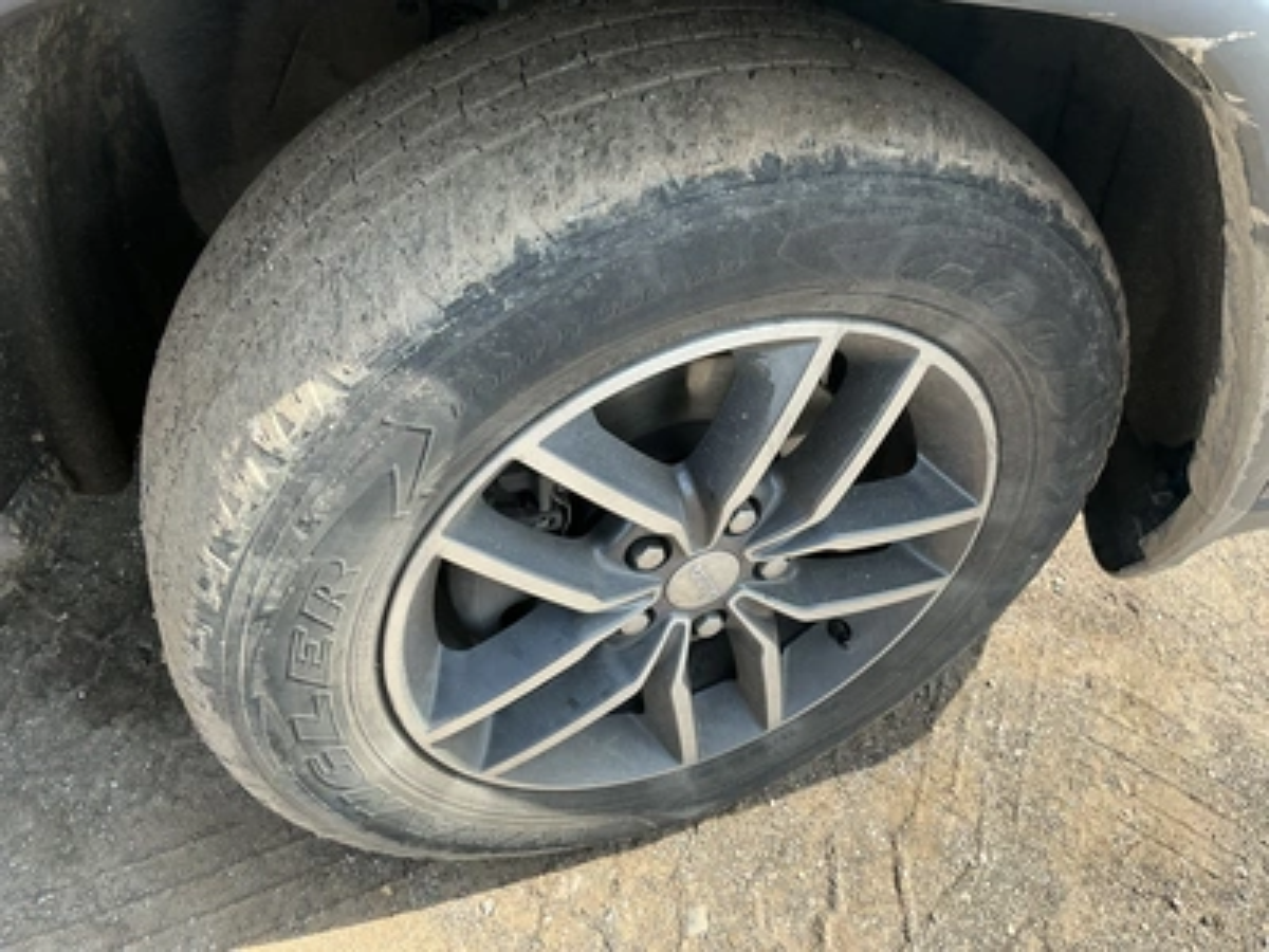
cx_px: 634
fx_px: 1026
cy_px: 476
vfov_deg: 49.7
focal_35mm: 28
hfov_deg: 63.4
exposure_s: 1/324
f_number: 1.8
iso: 25
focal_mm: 3
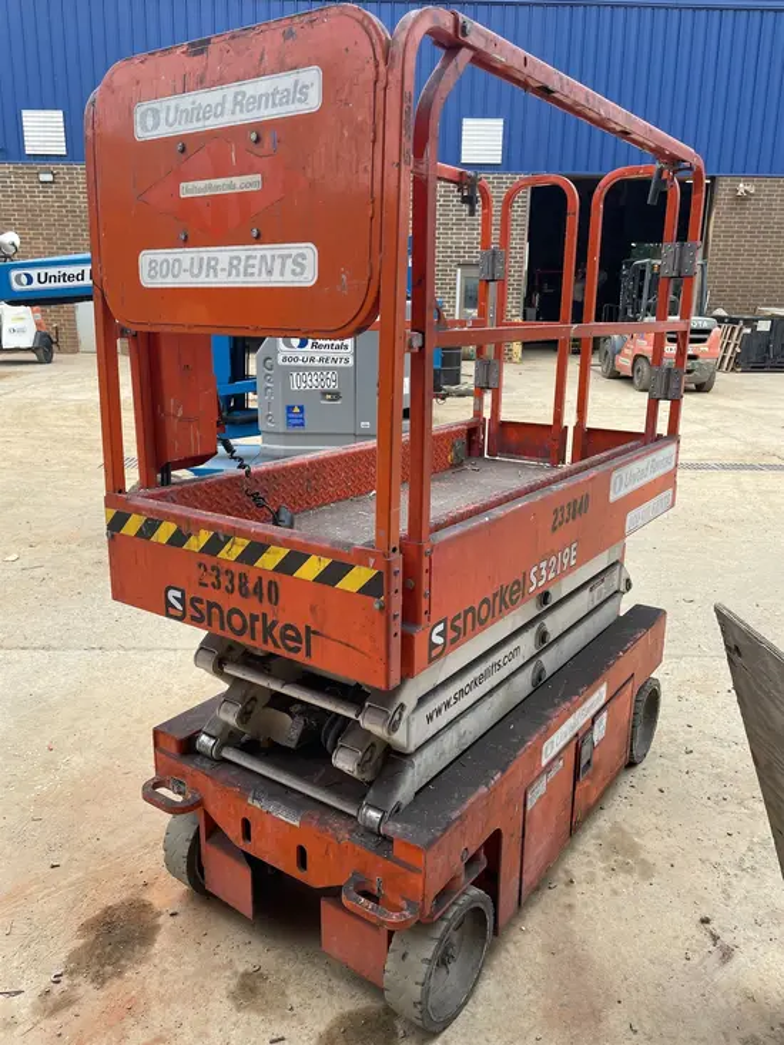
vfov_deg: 67.3
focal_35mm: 26
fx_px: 785
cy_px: 522
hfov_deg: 53.1
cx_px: 392
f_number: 1.6
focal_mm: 4.2
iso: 32
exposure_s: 1/1221
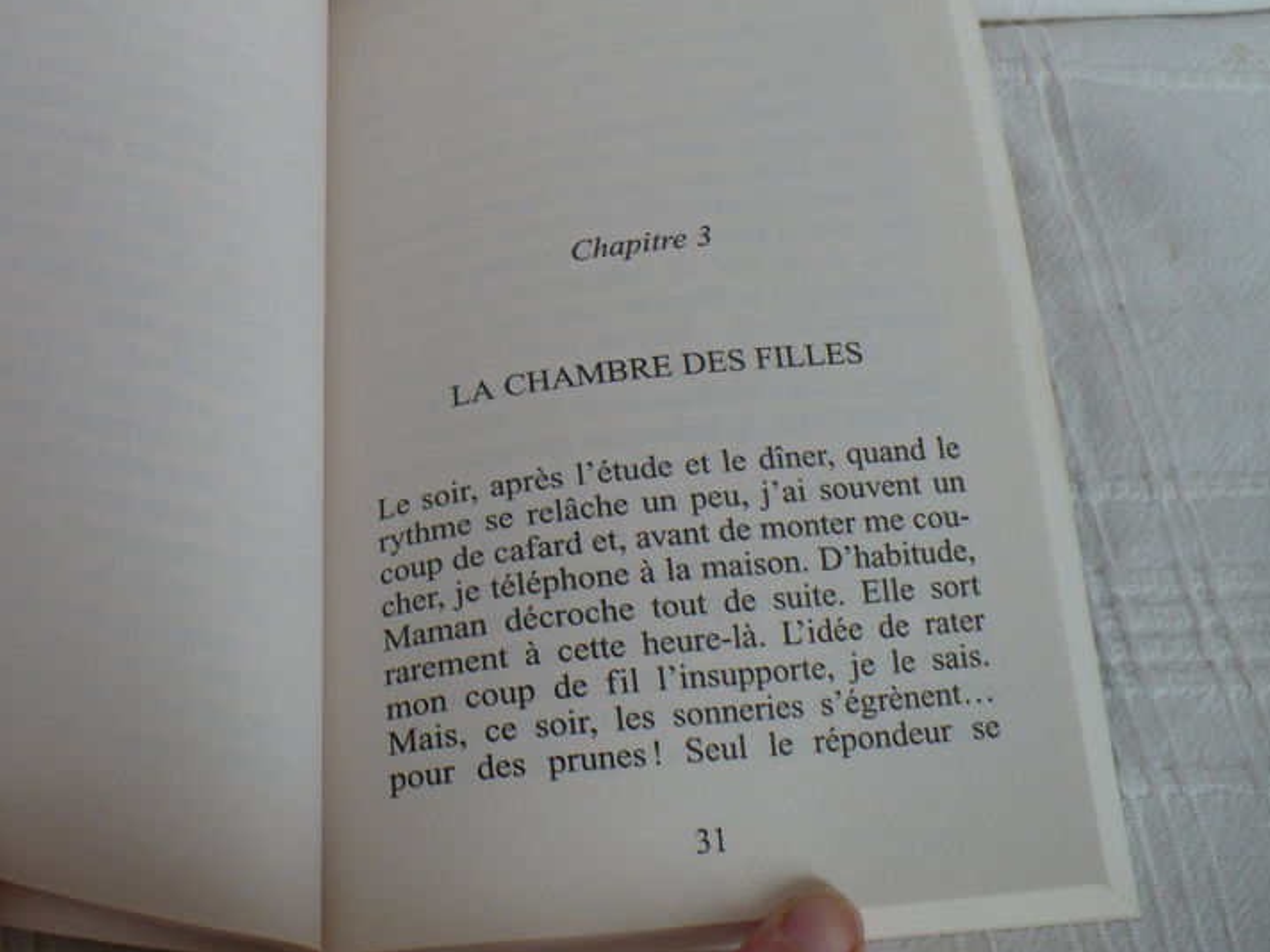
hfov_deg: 36.4
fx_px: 1908
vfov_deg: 27.8
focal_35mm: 52
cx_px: 405
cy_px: 312
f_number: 2.8
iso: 100
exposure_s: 1/30
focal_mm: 6.1
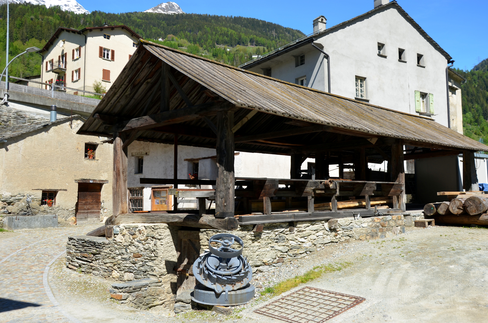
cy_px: 162
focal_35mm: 33
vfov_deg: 39.8
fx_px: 446
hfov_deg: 57.3
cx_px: 244
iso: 110
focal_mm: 22
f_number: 8
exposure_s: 1/250
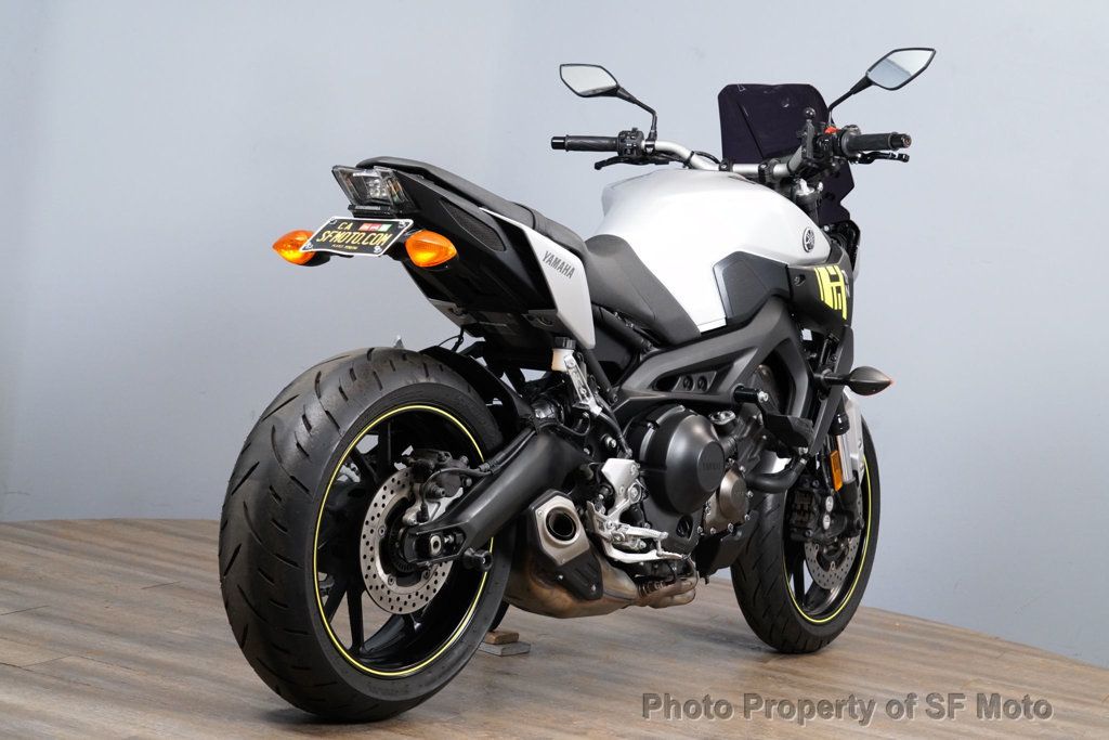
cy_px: 370
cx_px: 554
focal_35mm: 65
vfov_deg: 20.9
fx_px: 2003
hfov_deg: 31.0
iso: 5000
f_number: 9
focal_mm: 65
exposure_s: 1/80
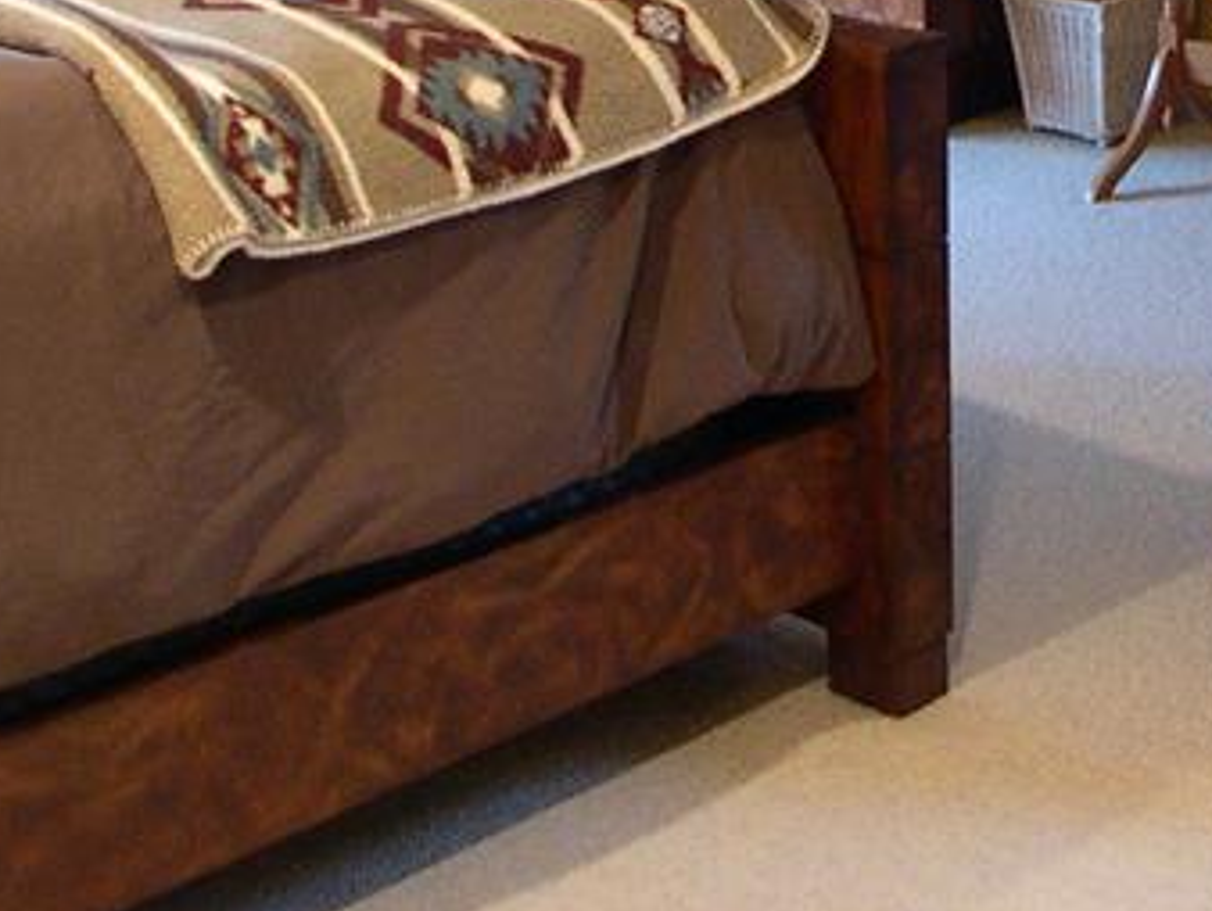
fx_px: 4029
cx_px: 1147
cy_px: -283
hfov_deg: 16.8
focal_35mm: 115
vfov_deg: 12.5
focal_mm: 8
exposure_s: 1/4.6
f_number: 2.8
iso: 274
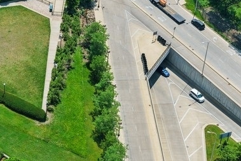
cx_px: 11
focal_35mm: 102
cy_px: 50
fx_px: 683
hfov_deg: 19.5
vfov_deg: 13.4
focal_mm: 29
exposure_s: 1/1000
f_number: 7.1
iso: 320
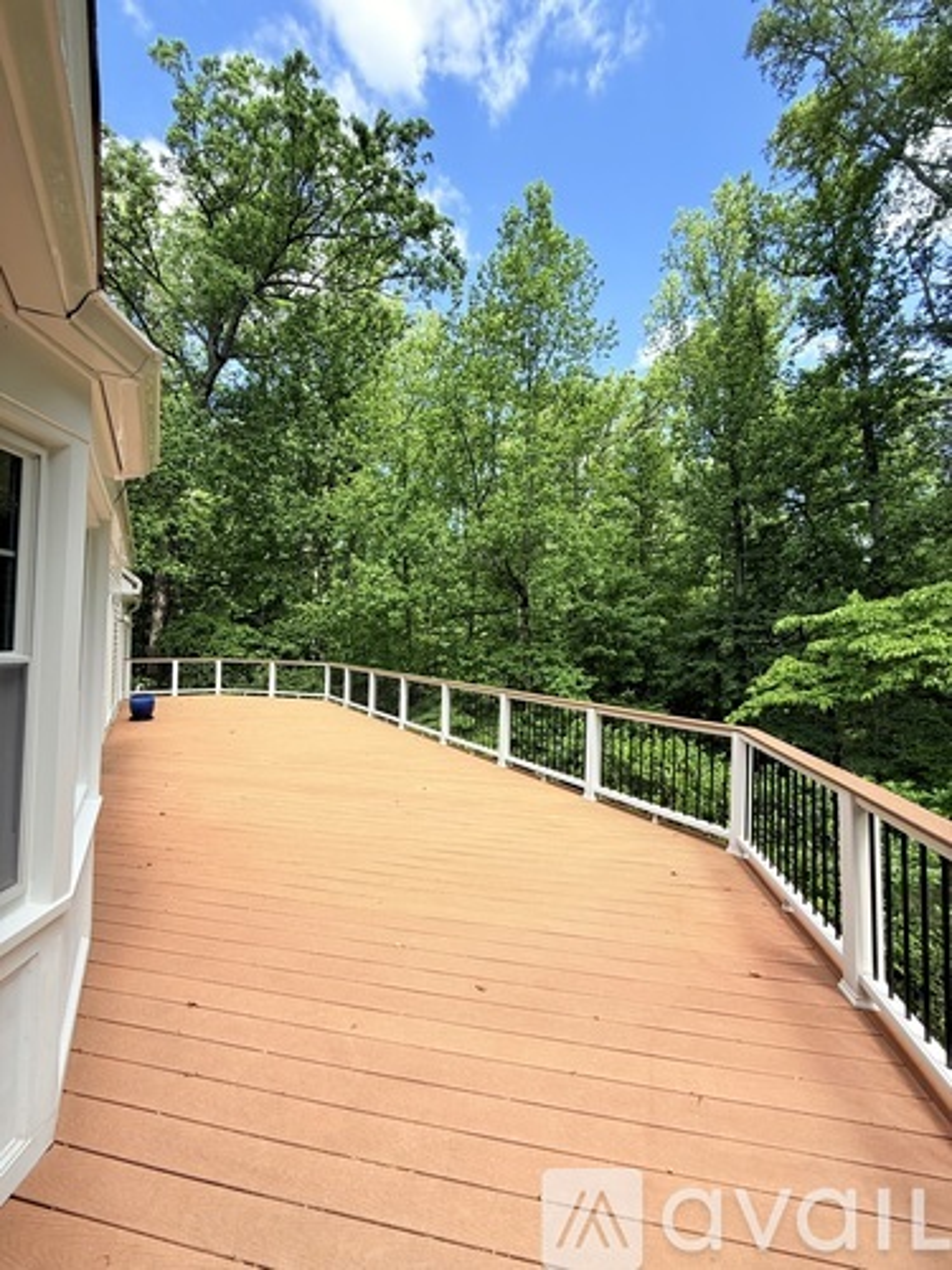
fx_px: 513
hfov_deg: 85.7
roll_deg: -0.5
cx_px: 476
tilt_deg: +4.3
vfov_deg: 102.1
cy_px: 635
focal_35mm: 14
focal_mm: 2.22
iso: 50
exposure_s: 1/400
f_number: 2.2
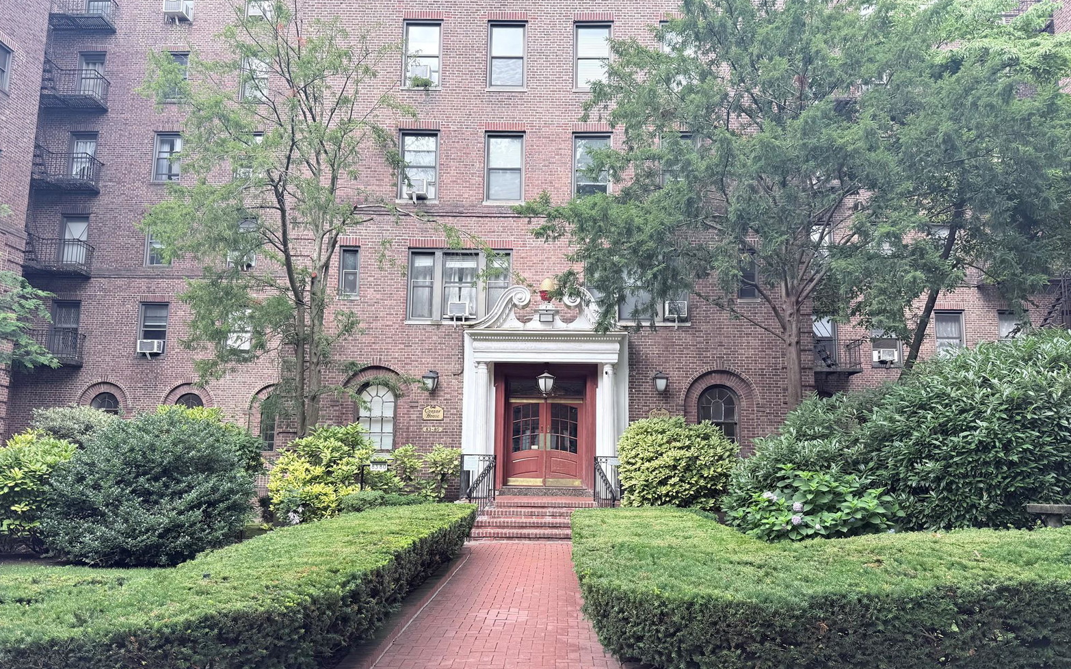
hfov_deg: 70.4
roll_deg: -0.5
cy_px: 360
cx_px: 541
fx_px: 759
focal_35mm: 26
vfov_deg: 47.5
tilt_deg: +8.0
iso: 80
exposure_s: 1/488
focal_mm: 6.76
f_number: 1.78
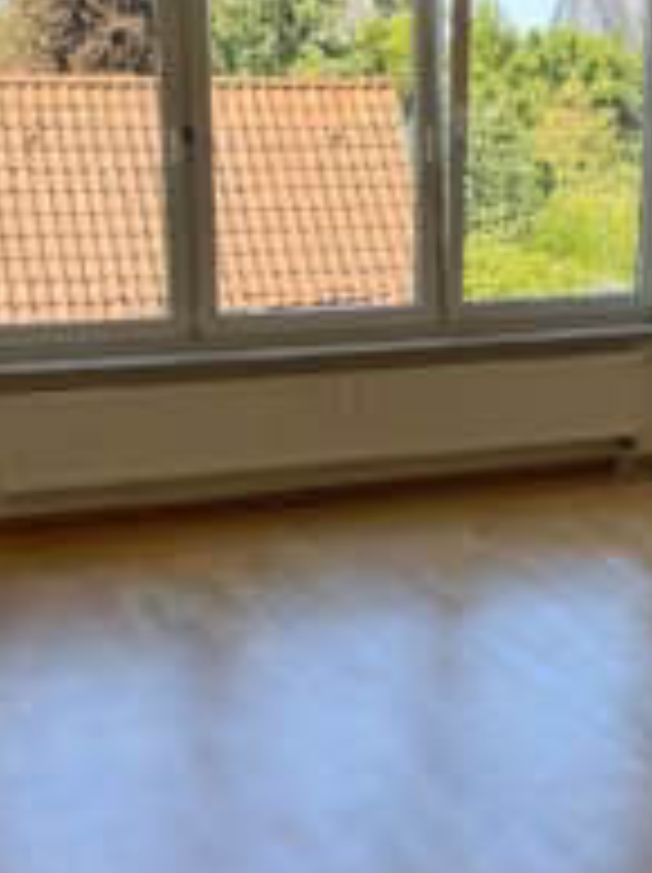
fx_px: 1661
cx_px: 499
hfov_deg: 22.0
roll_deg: -0.6
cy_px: 464
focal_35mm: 66
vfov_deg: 29.4
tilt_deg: -11.7
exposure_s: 1/443
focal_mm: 6.76
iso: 100
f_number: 1.78
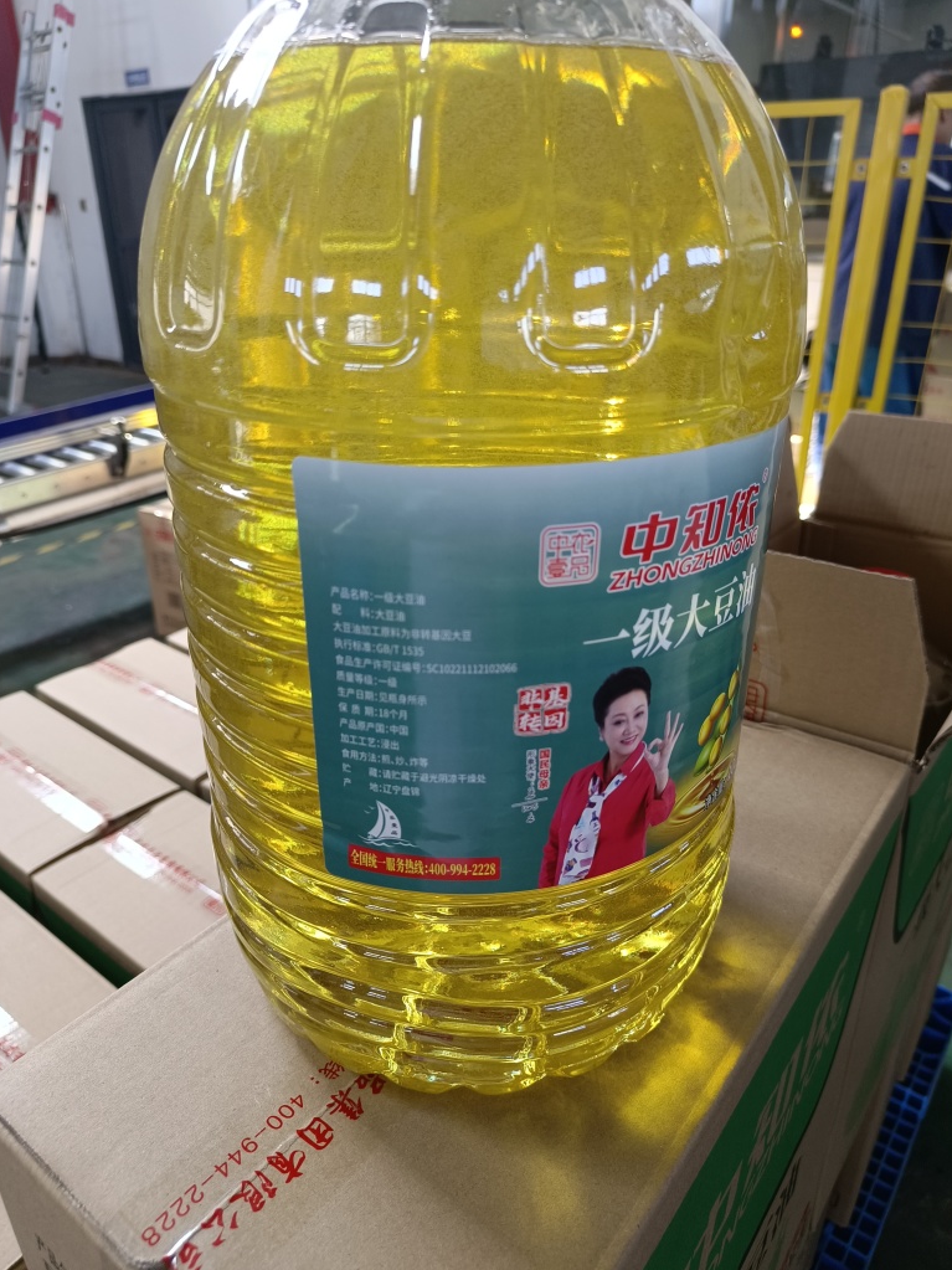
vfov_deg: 71.6
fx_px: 880
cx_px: 492
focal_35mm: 24
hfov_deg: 56.8
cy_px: 621
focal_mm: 5.59
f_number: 1.88
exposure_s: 1/60
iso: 552
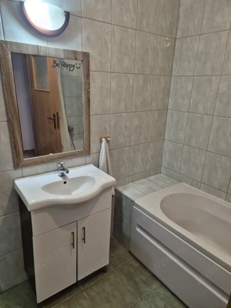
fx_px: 205
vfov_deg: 73.9
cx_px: 116
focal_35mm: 23
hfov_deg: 58.9
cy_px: 154
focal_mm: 5.4
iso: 200
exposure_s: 1/100
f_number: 1.8
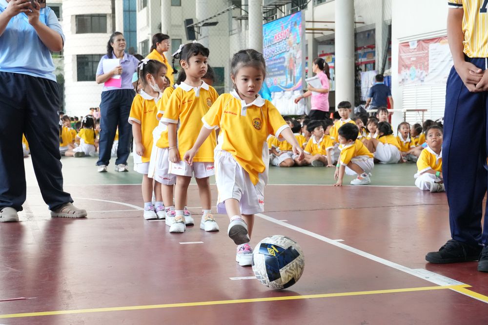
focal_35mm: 63
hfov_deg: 31.9
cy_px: 162
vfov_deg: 21.6
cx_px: 244
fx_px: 854
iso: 4000
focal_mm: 42
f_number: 5.6
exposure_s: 1/500
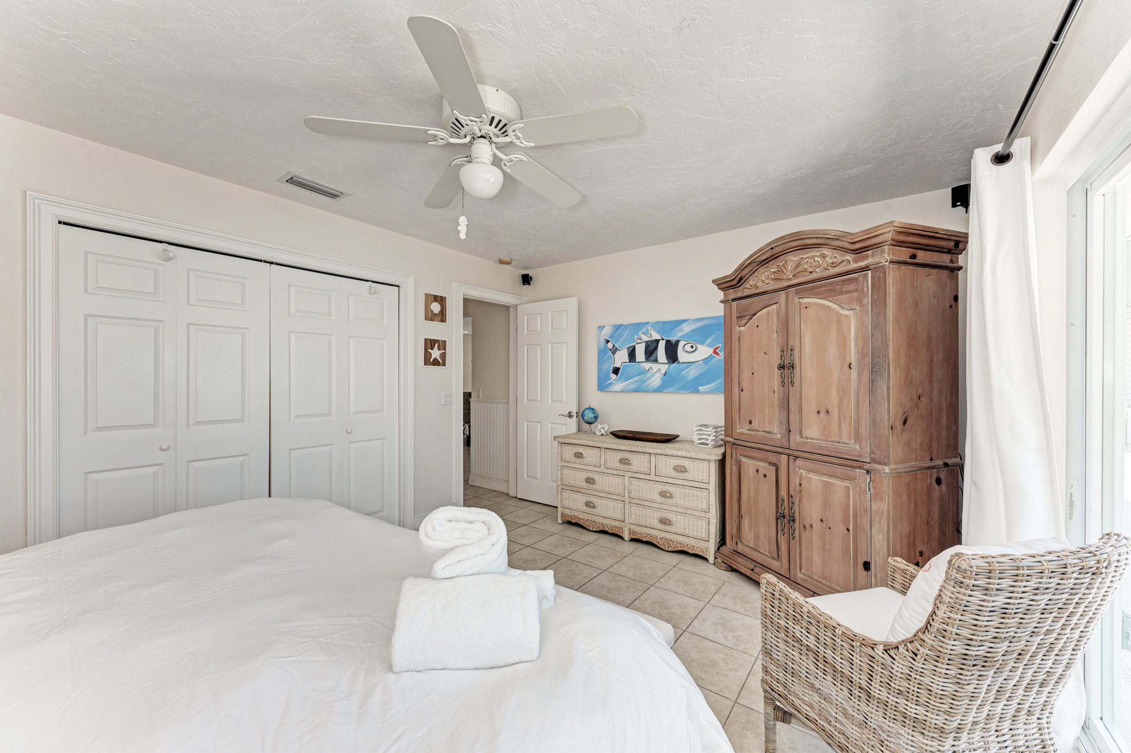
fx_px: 440
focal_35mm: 14
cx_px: 566
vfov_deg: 81.2
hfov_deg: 104.3
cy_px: 376
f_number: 7.1
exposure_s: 1/40
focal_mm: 14
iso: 100
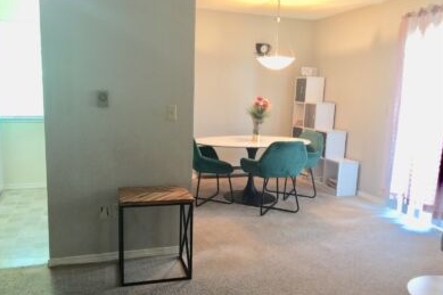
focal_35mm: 31
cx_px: 216
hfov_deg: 60.3
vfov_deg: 42.3
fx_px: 381
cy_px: 157
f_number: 2.2
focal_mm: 4.15
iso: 64
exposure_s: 1/4
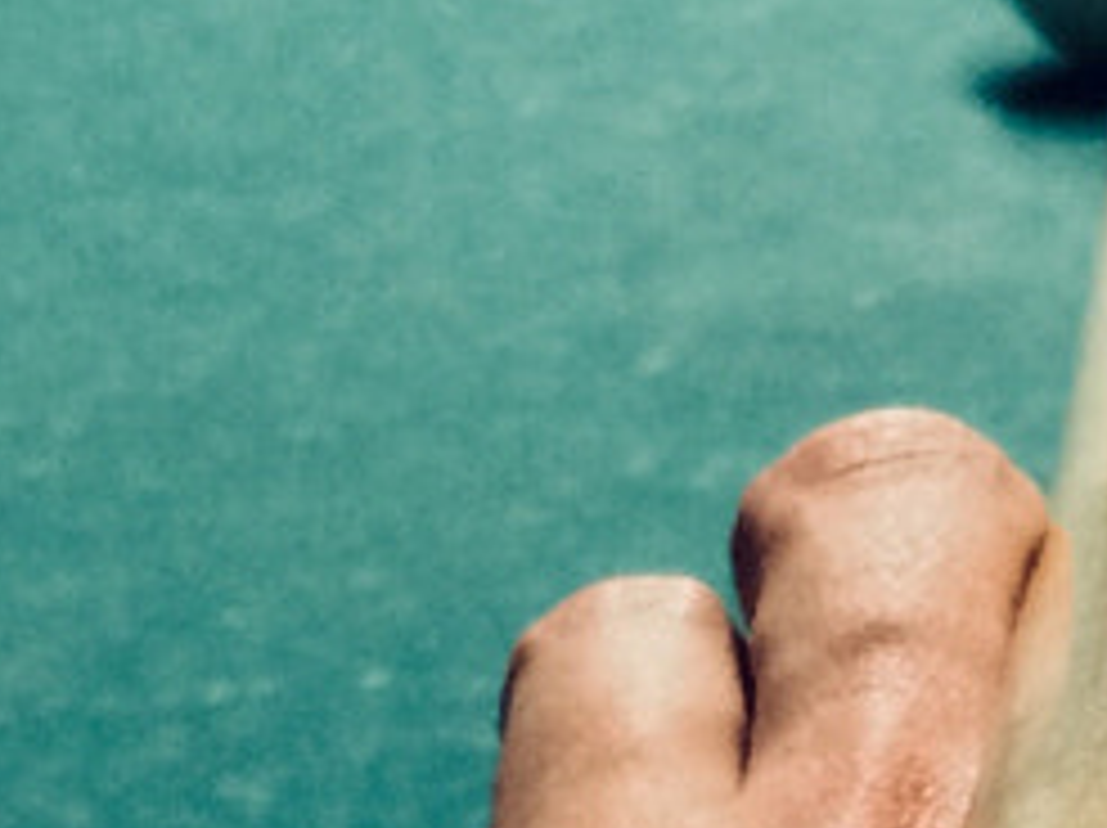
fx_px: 6038
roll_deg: +0.1
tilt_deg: -19.5
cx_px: 1224
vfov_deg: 7.7
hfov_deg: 10.3
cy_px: 1107
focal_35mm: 189
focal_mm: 4.15
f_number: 2.2
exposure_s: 1/33
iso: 200
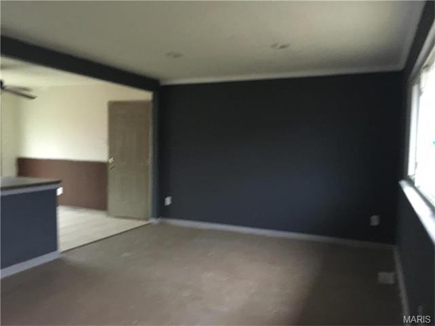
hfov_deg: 61.7
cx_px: 218
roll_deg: -2.5
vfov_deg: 48.2
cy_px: 163
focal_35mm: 29
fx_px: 364
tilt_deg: -3.3
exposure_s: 1/15
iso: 320
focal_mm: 4.15
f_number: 2.2
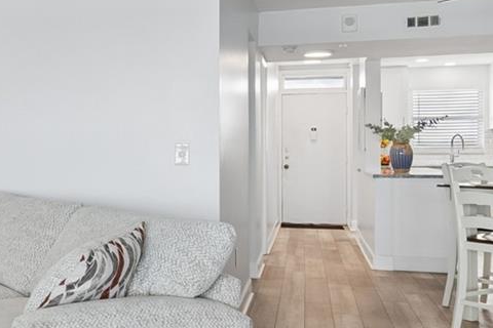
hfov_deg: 36.0
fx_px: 685
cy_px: 112
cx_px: 10
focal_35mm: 50
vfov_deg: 26.9
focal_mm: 10
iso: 100
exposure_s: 1/25
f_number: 4.5
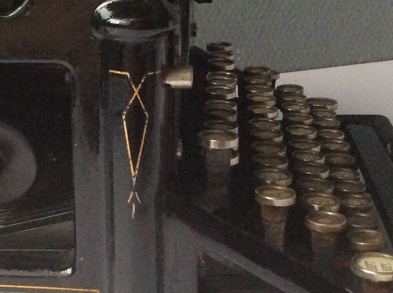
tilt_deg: -16.4
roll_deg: +3.3
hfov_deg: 21.9
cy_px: 92
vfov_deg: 16.9
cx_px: 17
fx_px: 986
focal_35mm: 87
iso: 125
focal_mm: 3.3
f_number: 2.4
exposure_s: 1/25
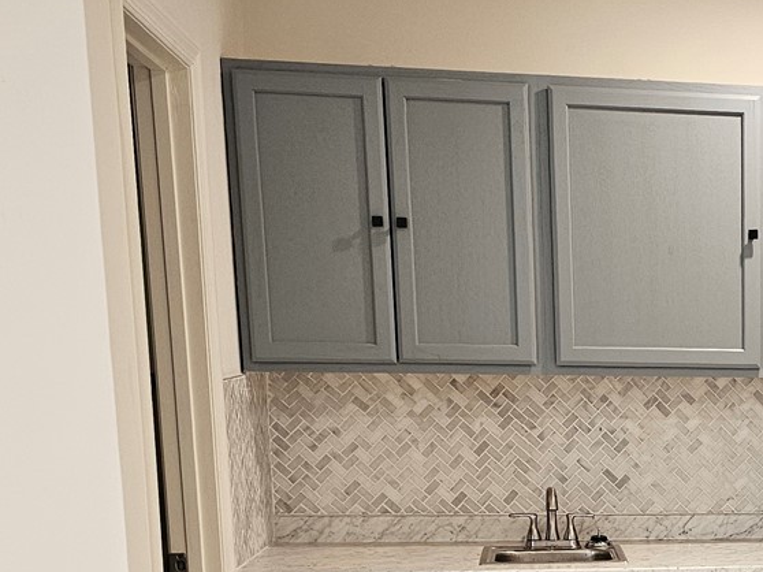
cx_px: 864
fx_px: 1454
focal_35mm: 66
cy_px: 629
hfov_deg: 26.7
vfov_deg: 21.1
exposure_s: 1/120
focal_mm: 6.3
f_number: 1.7
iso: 250
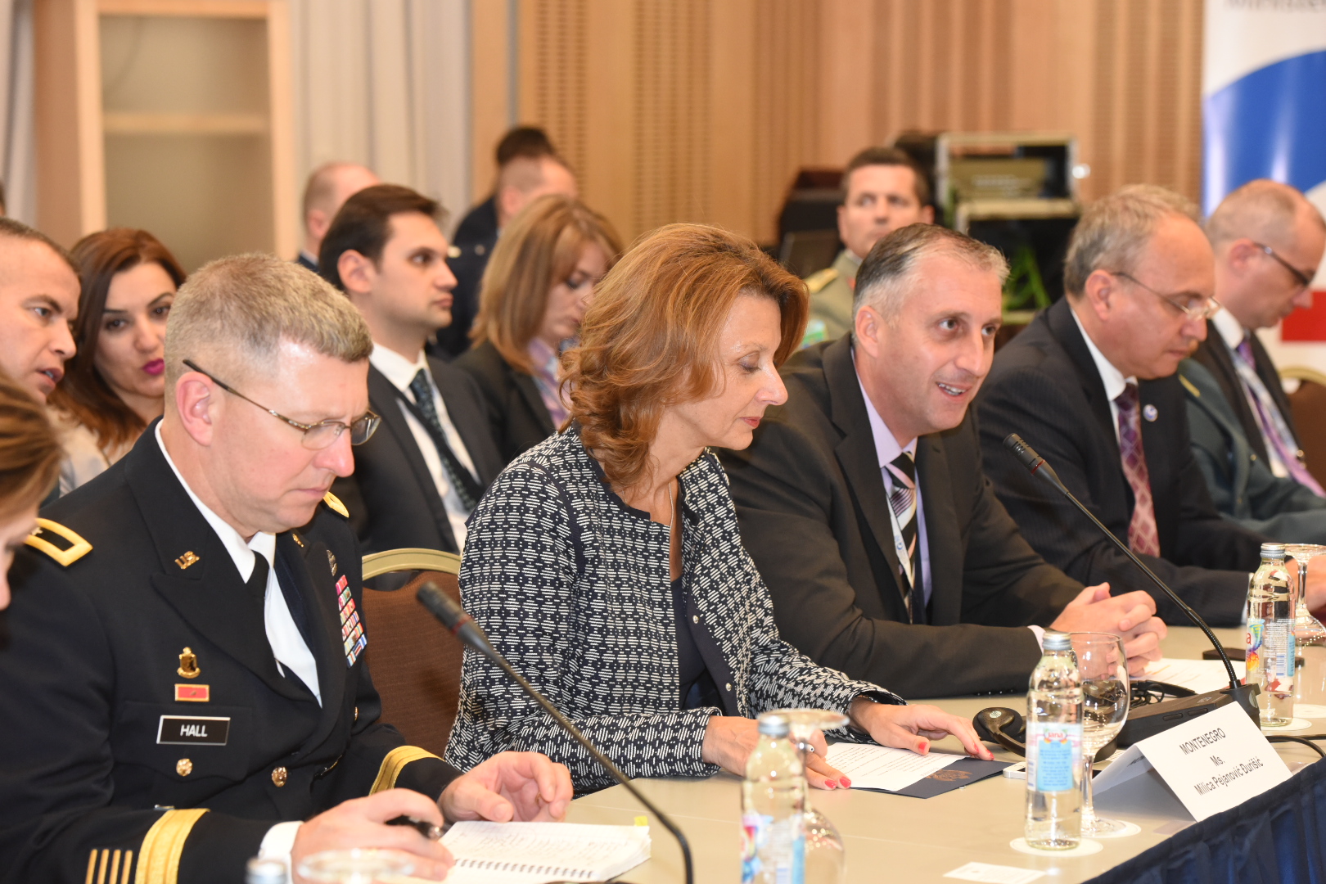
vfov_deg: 13.7
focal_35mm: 100
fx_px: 3683
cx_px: 663
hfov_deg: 20.4
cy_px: 442
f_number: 5.6
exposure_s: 1/80
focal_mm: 100
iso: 3200
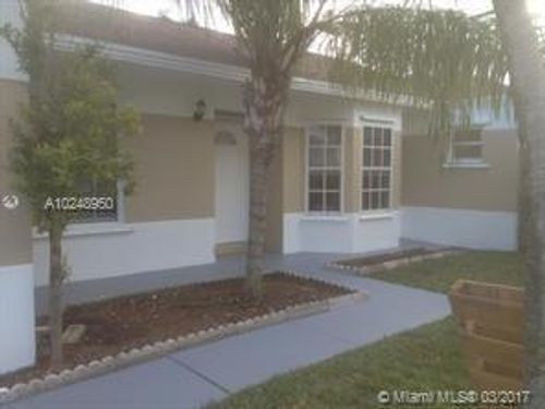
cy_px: 204
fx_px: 551
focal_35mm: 35
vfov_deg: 40.7
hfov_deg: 52.6
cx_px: 272
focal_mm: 4.28
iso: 64
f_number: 2.4
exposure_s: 1/250
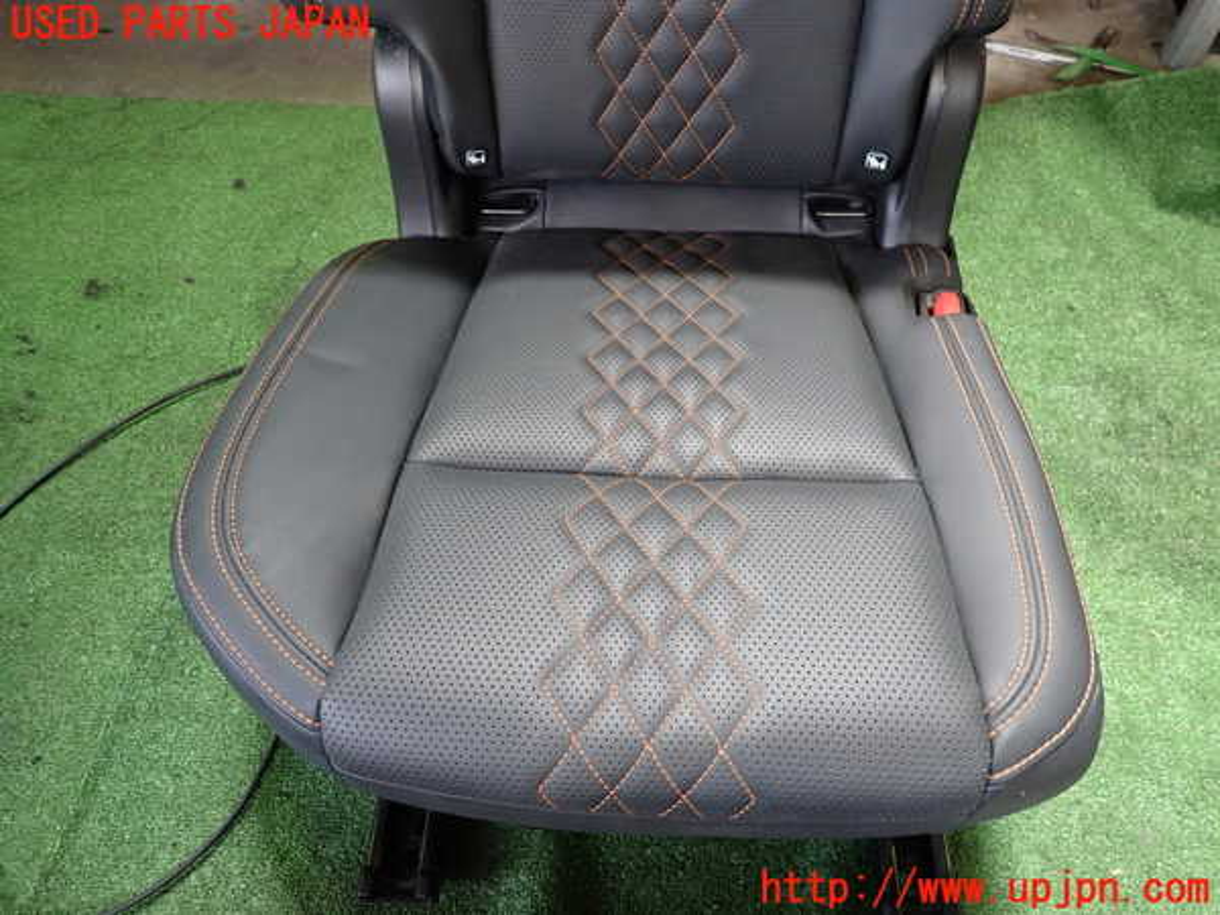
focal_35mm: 25
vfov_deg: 54.9
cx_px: 610
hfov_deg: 69.4
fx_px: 881
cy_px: 458
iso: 250
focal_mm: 4.5
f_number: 2
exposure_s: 1/30
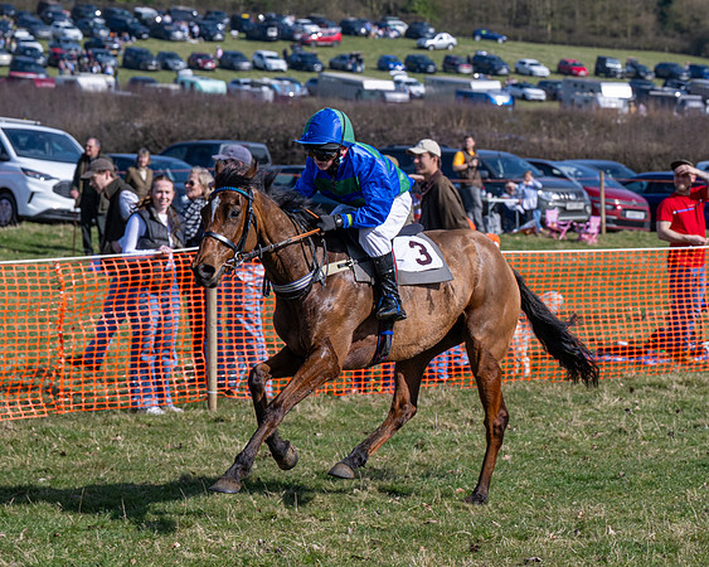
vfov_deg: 11.6
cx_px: 543
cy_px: 302
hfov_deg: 14.4
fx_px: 2791
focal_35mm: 133
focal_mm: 70
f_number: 5
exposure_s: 1/1600
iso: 200
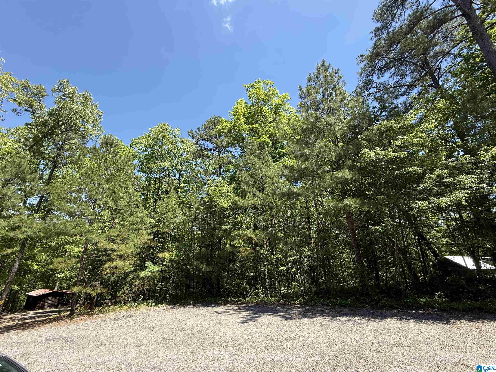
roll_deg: -1.1
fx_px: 201
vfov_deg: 85.7
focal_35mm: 14
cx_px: 248
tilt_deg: +19.1
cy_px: 186
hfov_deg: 102.1
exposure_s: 1/494
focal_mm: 2.22
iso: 50
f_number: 2.2
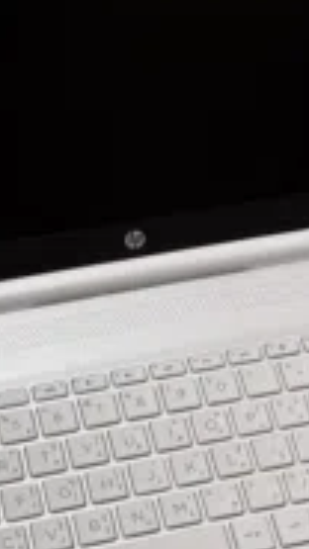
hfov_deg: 10.7
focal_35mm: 113
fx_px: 1647
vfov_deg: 19.0
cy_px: 276
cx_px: 178
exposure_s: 1/51
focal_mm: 6.76
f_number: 1.78
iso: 160
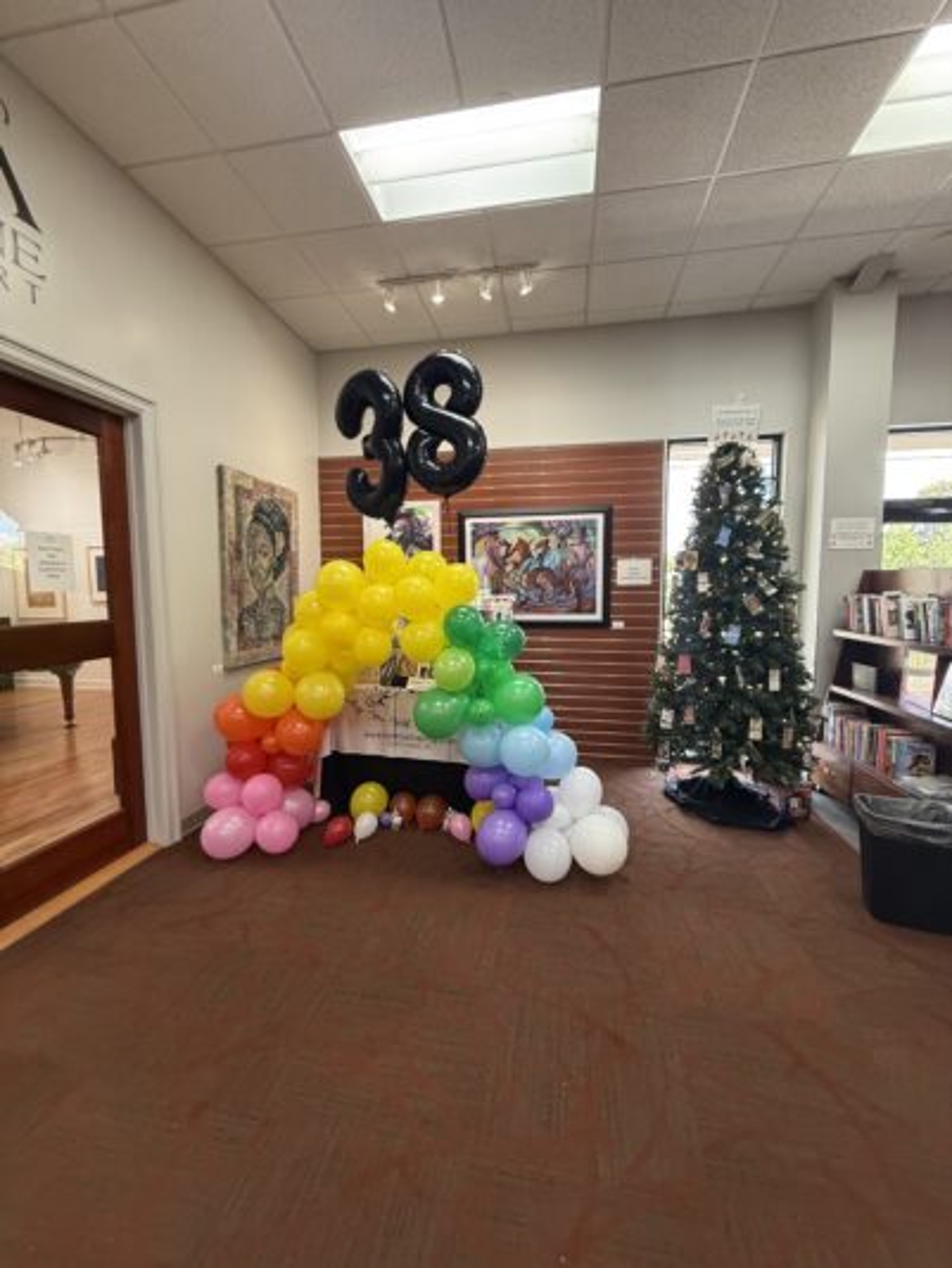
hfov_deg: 85.7
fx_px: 513
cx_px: 476
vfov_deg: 102.0
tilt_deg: -5.0
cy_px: 634
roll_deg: -1.0
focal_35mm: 14
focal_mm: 2.22
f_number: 2.2
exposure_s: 1/60
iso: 200
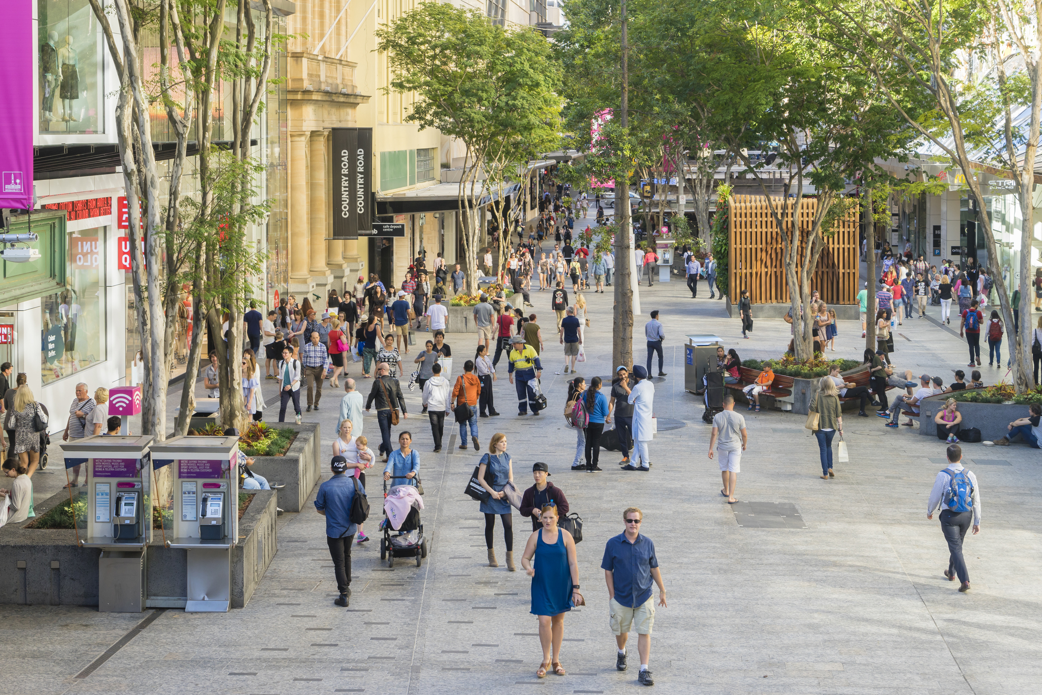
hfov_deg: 33.9
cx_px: 521
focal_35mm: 59
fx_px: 1708
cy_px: 348
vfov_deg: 23.0
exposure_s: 1/100
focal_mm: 59
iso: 400
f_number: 8
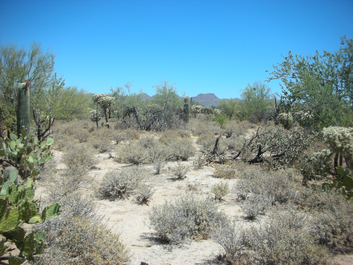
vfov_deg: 40.7
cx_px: 176
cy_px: 132
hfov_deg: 52.6
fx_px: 357
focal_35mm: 35
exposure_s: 1/93.3
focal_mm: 5.8
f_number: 8.5
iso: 50
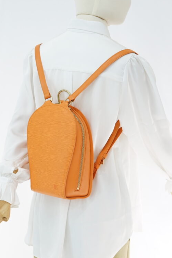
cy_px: 166
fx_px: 487
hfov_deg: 20.0
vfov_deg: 29.5
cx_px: 85
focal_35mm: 68
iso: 640
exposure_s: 1/10
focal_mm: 50
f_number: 6.3
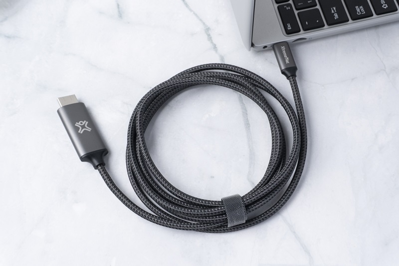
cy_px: 133
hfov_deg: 40.4
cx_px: 200
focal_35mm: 49
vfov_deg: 27.5
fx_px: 543
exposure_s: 1/80
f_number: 10
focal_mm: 33
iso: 400
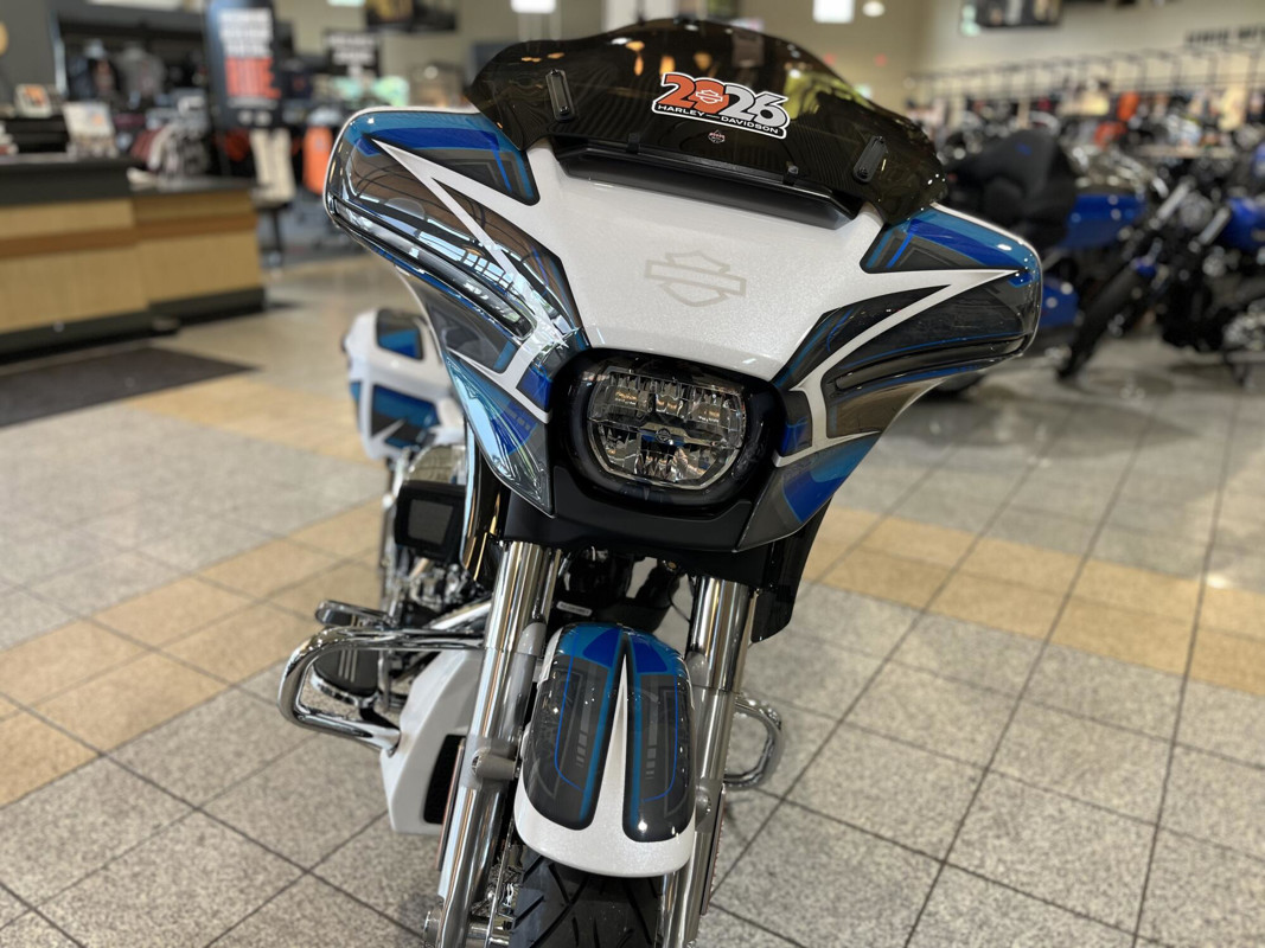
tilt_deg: -20.0
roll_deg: -0.4
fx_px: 950
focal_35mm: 26
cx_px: 632
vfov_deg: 53.1
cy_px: 474
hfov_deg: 67.3
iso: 125
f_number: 1.6
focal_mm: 5.1
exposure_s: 1/120
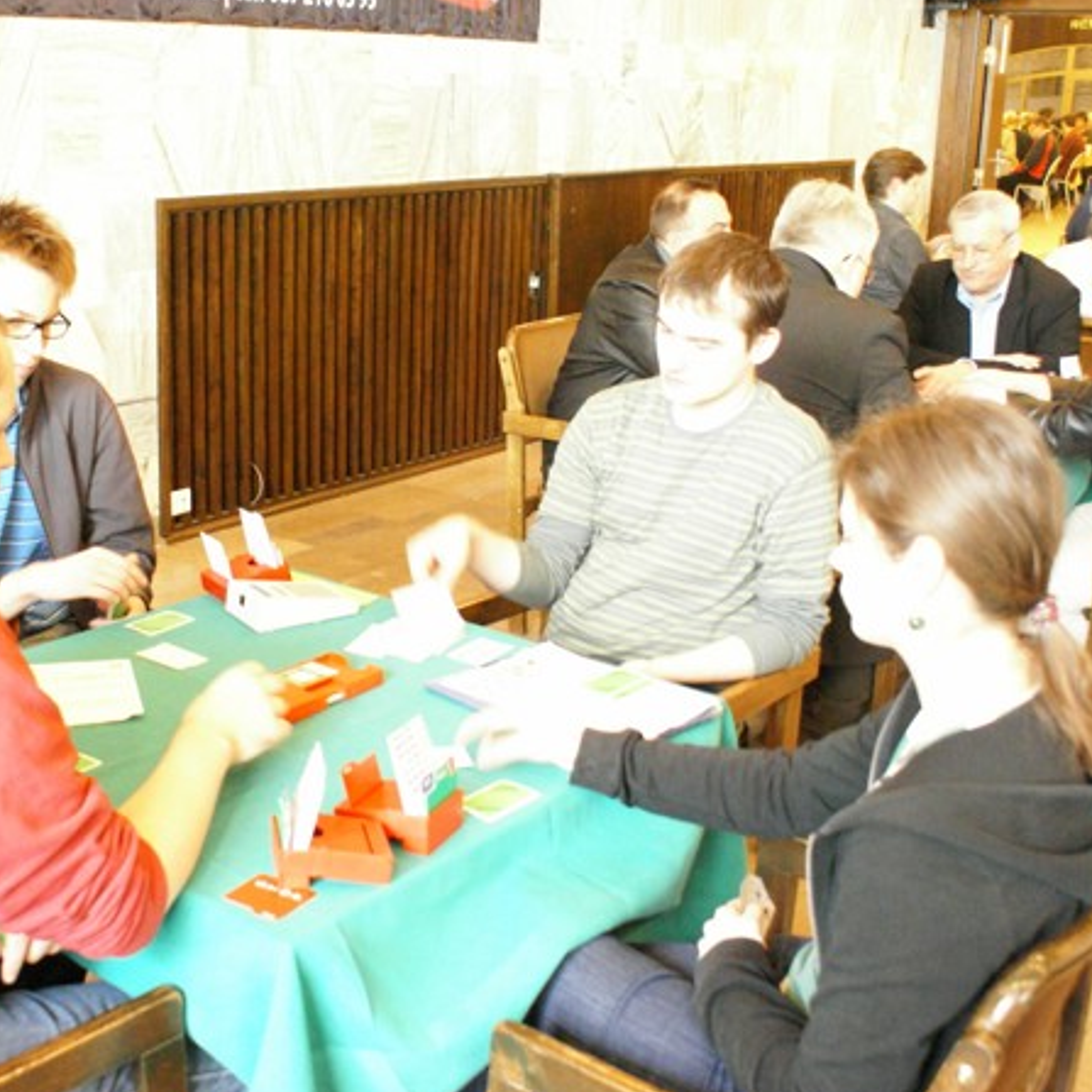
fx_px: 1428
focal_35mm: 40
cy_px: 528
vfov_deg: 41.9
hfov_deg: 41.7
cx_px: 445
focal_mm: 20
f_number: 4
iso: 1600
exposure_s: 1/13
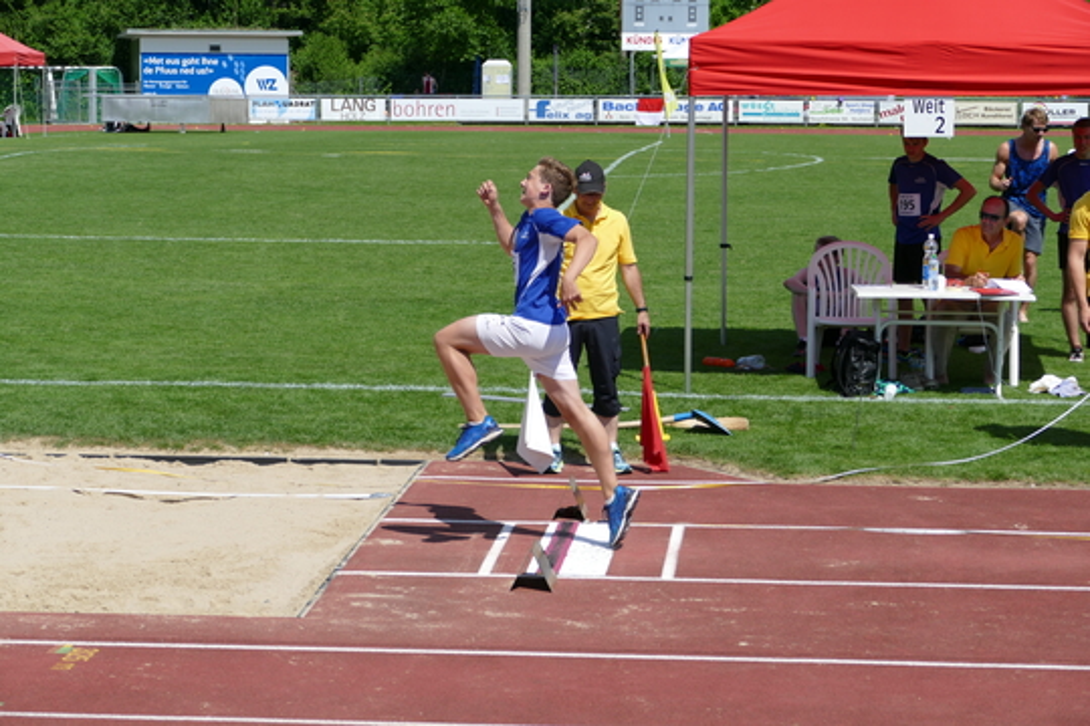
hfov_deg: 22.1
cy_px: 363
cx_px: 545
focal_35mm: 92
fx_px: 2785
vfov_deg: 14.9
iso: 125
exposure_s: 1/1600
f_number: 3.8
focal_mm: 33.51
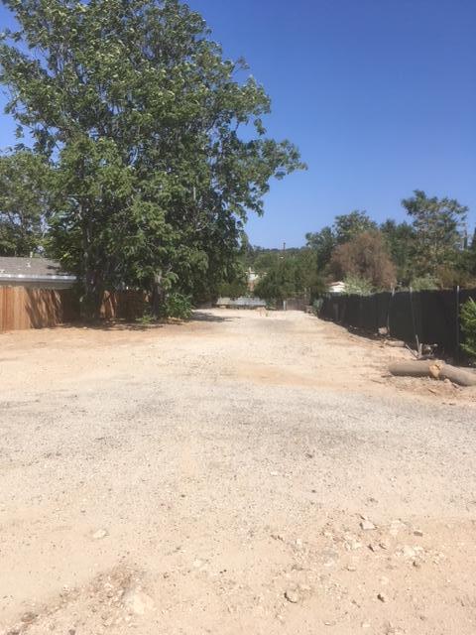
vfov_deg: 61.7
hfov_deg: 48.2
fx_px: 532
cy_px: 318
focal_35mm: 29
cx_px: 238
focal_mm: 4.15
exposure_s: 1/1637
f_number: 2.2
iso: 25
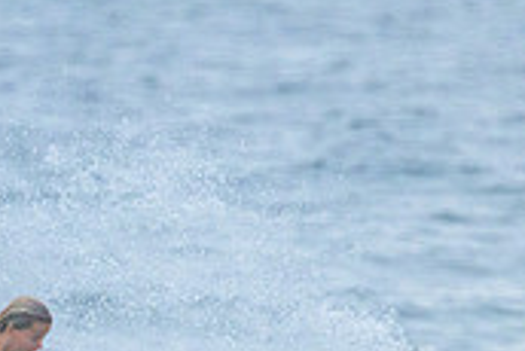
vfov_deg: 0.5
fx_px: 39334
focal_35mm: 2695
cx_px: -34
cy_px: 453
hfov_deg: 0.8
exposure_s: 1/1600
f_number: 11
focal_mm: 800
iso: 4500
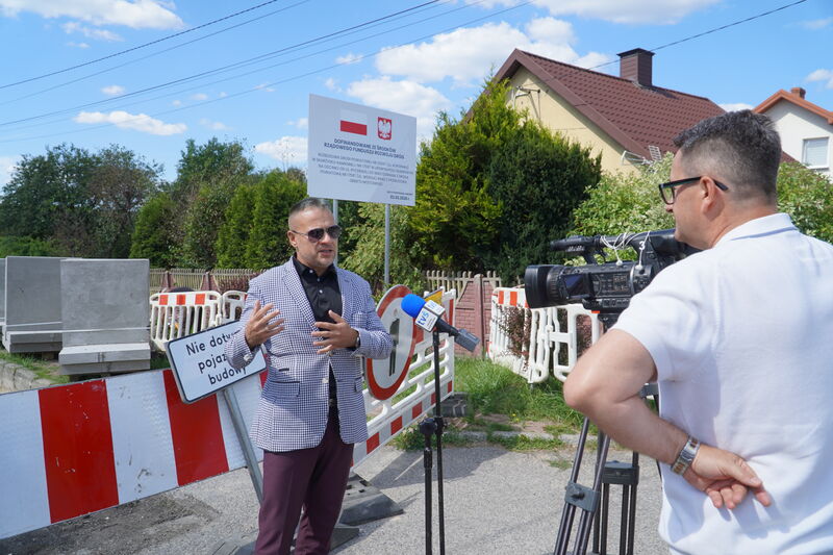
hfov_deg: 67.4
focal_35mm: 27
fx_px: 625
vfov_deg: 47.9
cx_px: 416
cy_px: 278
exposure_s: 1/640
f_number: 4.5
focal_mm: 18
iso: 100
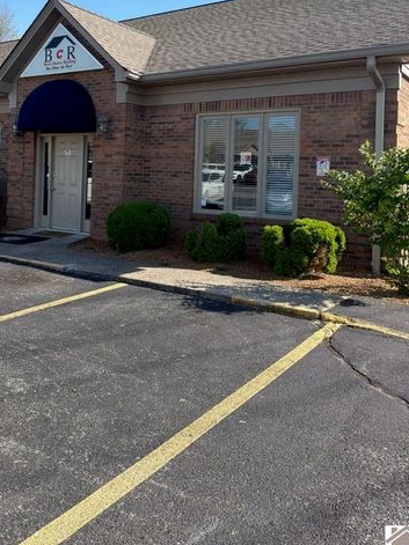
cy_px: 174
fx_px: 536
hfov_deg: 41.3
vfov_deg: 52.7
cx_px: 139
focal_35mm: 34
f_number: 1.78
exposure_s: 1/2525
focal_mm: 6.76
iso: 80
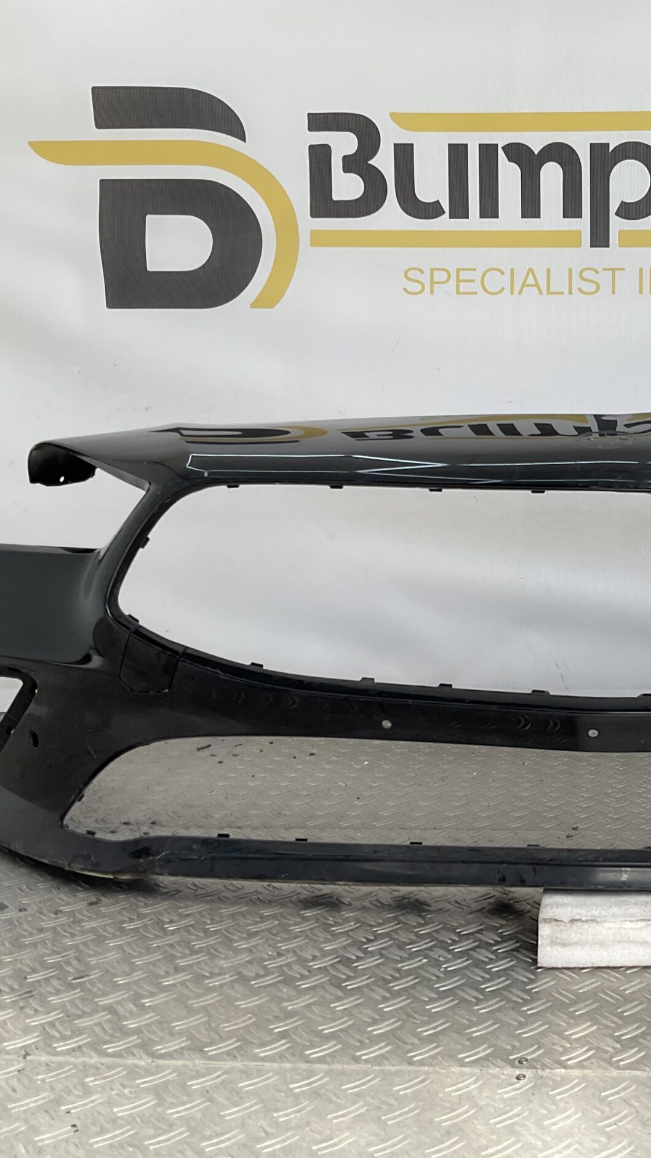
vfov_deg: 47.4
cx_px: 634
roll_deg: -2.0
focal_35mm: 43
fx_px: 1320
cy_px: 585
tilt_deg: -10.0
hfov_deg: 26.4
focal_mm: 3
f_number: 1.8
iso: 16
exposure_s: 1/325
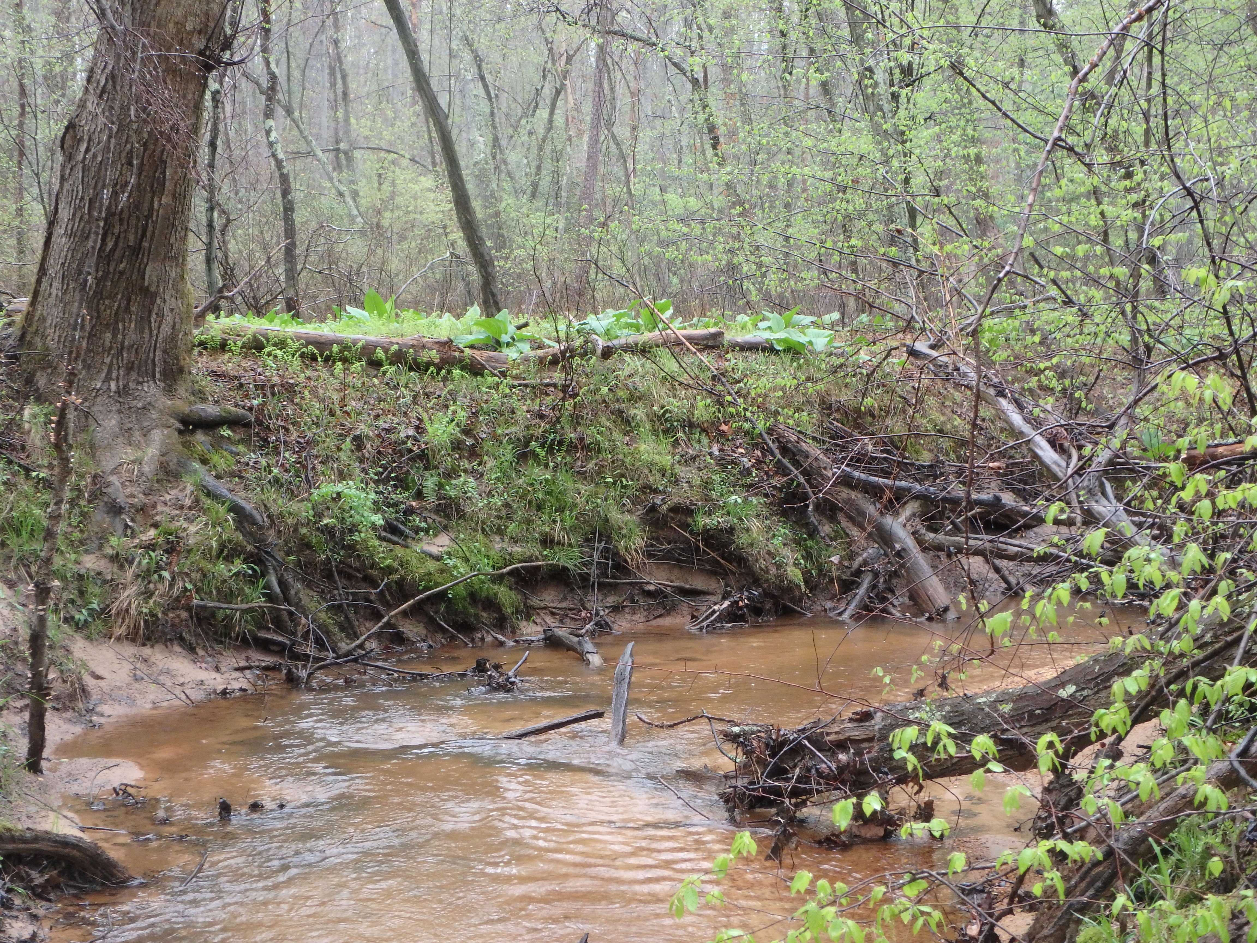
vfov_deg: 29.7
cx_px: 628
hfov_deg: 38.9
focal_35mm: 49
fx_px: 1779
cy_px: 472
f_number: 5.2
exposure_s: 1/50
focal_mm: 8.7
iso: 250
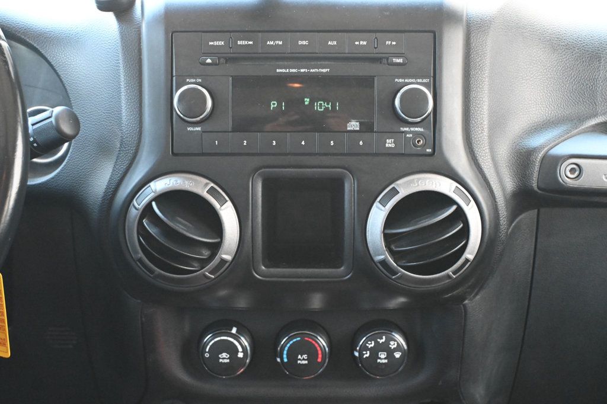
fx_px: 885
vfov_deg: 25.7
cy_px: 202
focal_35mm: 52
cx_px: 304
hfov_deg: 37.9
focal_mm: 35
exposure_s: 1/60
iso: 4500
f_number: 5.3
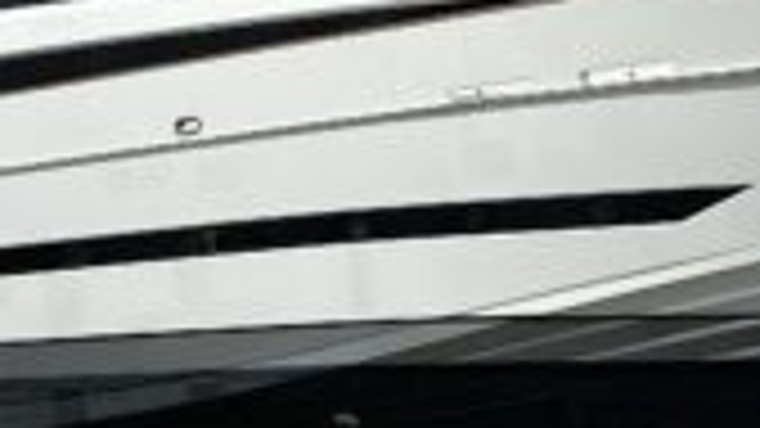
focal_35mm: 93
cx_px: 378
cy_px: -23
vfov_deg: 12.8
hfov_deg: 22.9
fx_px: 1874
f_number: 1.78
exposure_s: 1/10753
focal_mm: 6.86
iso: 80
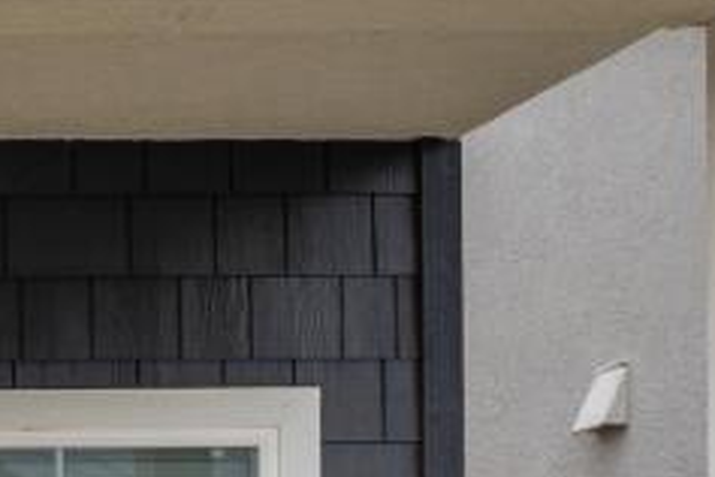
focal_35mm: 196
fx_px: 3892
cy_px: 854
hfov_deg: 8.5
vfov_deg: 6.8
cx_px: -1514
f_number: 8
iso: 100
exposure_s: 1/100
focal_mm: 31
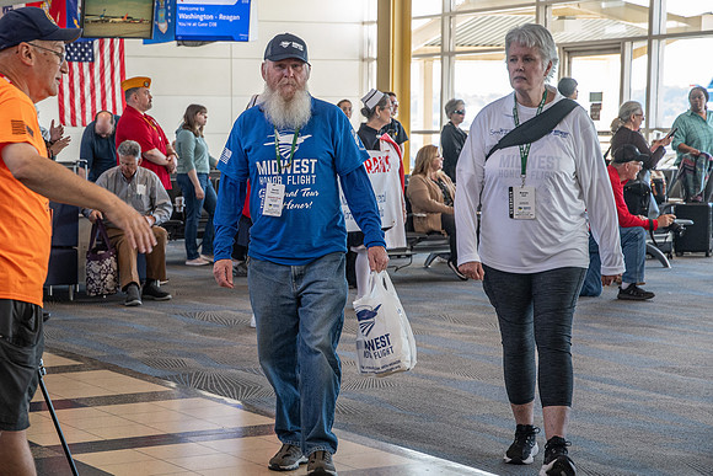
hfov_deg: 22.3
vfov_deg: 15.0
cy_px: 270
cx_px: 262
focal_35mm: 91
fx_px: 1806
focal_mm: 48
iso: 640
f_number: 3.5
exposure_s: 1/125
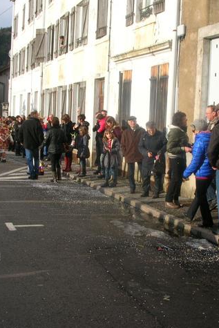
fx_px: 447
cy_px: 164
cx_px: 146
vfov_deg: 40.3
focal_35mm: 49
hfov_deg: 27.4
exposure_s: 1/236
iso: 50
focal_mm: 5.8
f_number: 5.6
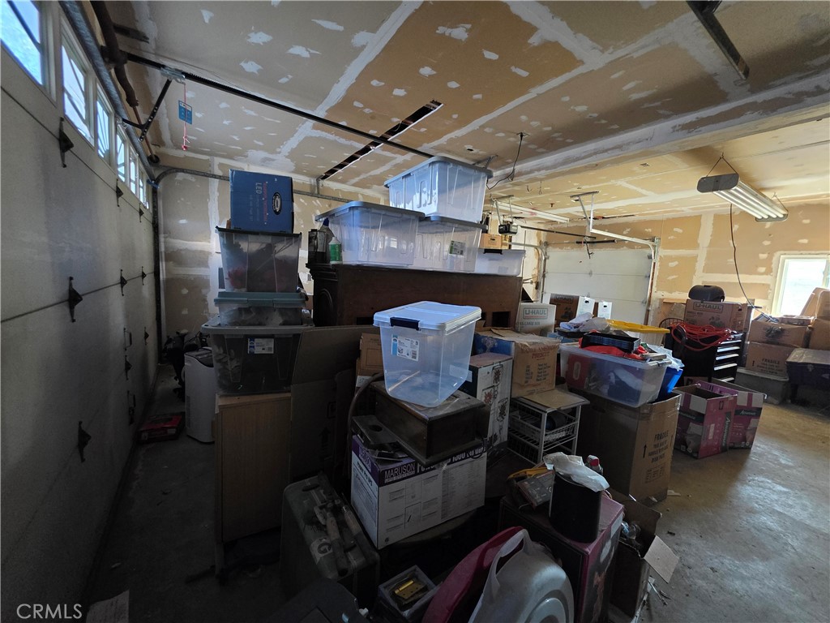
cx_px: 415
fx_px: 312
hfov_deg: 106.2
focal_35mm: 13
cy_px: 312
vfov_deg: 89.9
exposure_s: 1/60
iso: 1250
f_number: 1.9
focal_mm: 2.2
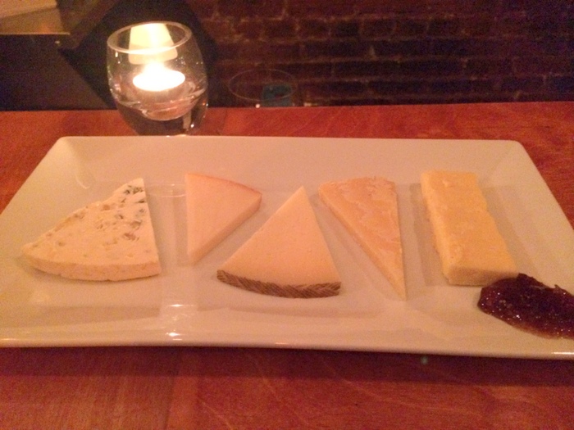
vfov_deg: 46.8
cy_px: 215
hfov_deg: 60.0
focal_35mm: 30
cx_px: 287
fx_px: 497
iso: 1250
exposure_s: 1/15
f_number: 2.2
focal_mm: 4.12
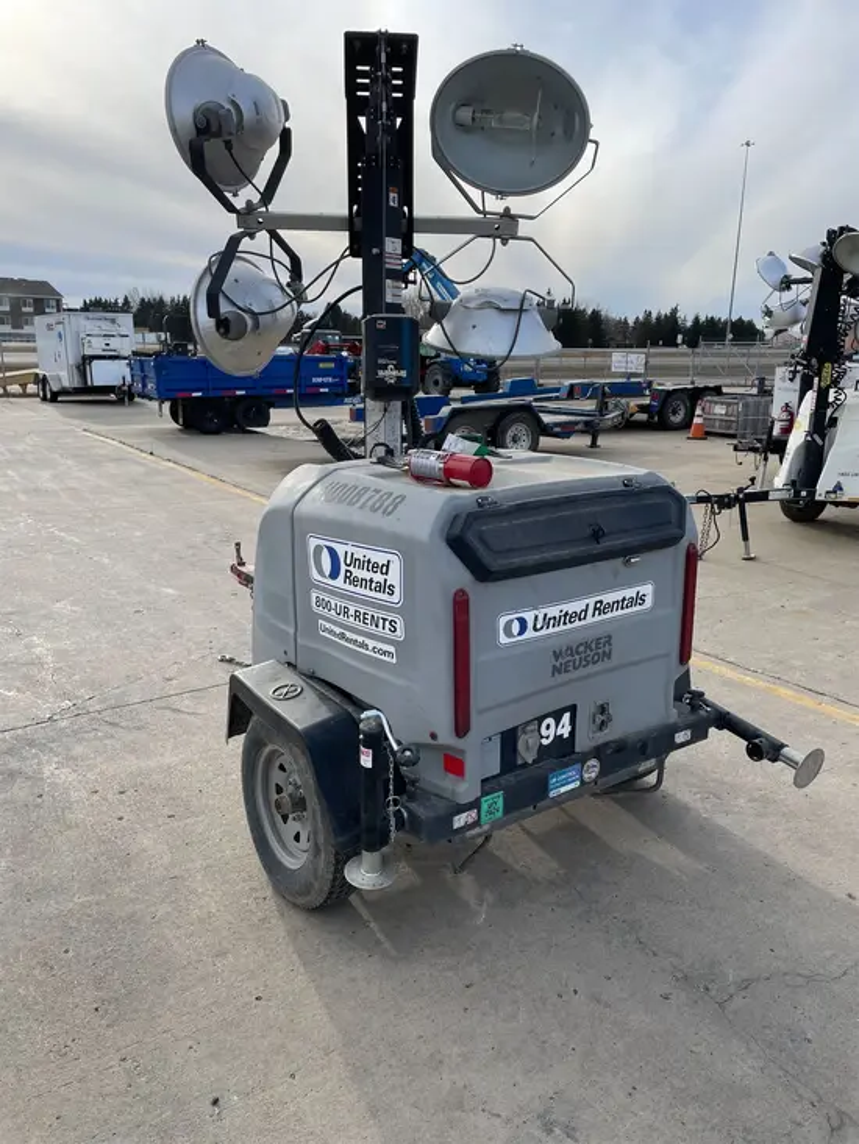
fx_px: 860
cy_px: 572
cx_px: 430
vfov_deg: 67.3
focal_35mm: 26
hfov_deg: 53.1
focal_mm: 4.2
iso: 32
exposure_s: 1/1595
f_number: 1.6
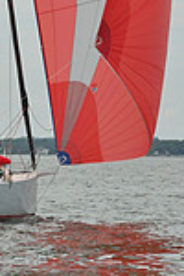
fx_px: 2369
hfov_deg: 4.4
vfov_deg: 6.6
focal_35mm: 309
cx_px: -29
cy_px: -64
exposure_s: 1/1250
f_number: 8
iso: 320
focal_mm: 80
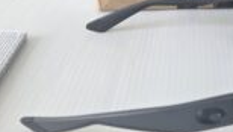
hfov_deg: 30.8
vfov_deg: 18.3
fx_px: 402
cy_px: 17
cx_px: 212
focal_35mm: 65
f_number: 1.8
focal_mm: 5.4
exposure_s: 1/180
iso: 250
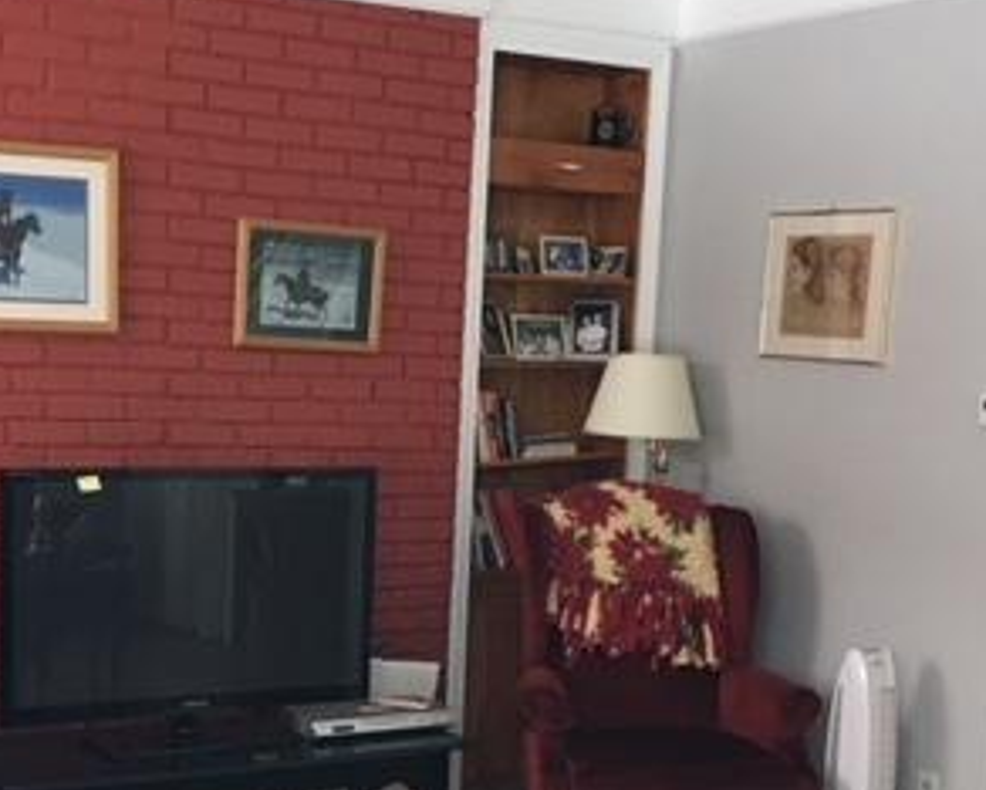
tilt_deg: -10.4
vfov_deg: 24.2
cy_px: 652
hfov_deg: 30.4
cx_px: 409
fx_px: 1810
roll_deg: -2.6
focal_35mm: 62
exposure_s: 1/30
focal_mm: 4.15
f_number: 2.2
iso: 125
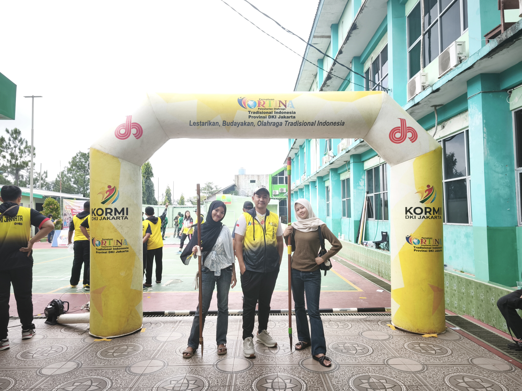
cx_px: 261
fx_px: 347
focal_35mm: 23
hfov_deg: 73.9
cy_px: 196
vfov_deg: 58.9
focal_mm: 5.35
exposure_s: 1/322
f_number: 1.7
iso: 80
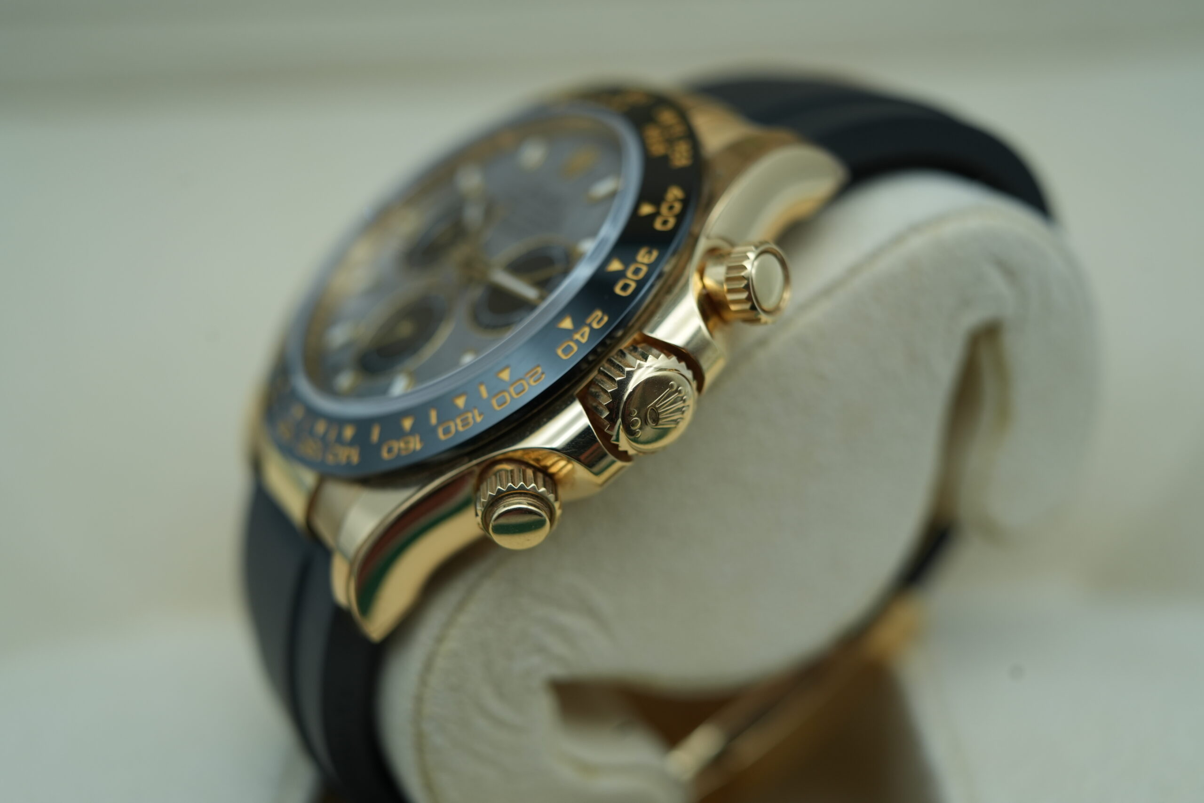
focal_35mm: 35
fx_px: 1171
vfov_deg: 37.9
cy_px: 402
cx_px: 602
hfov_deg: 54.4
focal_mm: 35
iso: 400
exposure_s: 1/250
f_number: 5
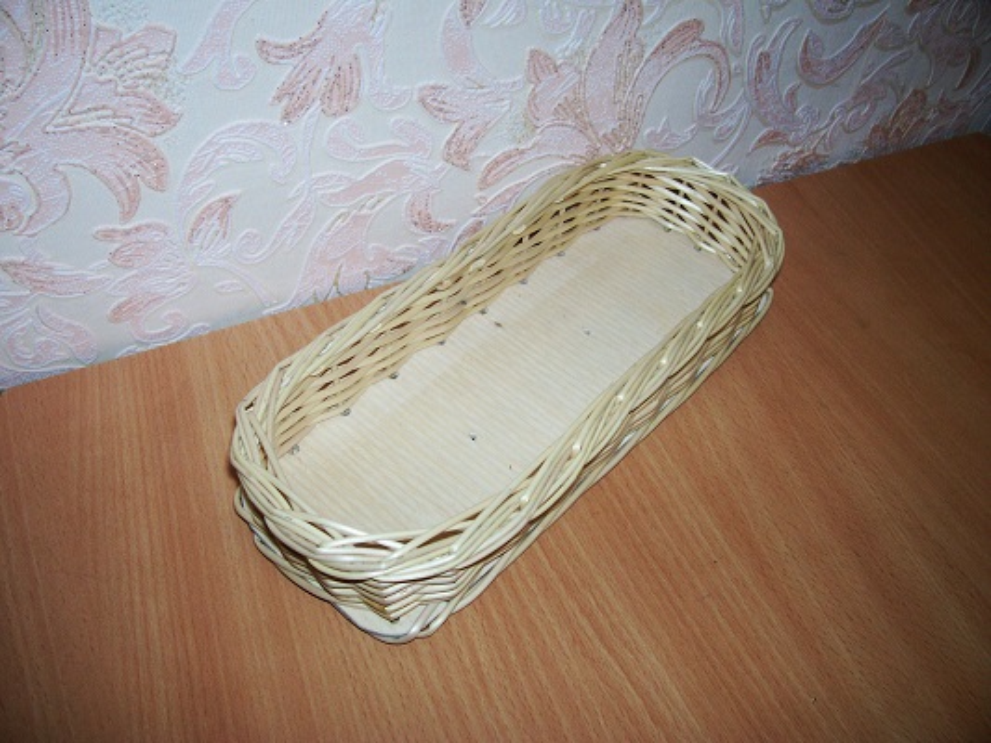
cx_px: 496
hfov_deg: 53.9
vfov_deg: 41.8
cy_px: 372
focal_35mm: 34
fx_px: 974
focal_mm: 5.6
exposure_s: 1/64
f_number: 2.7
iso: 80
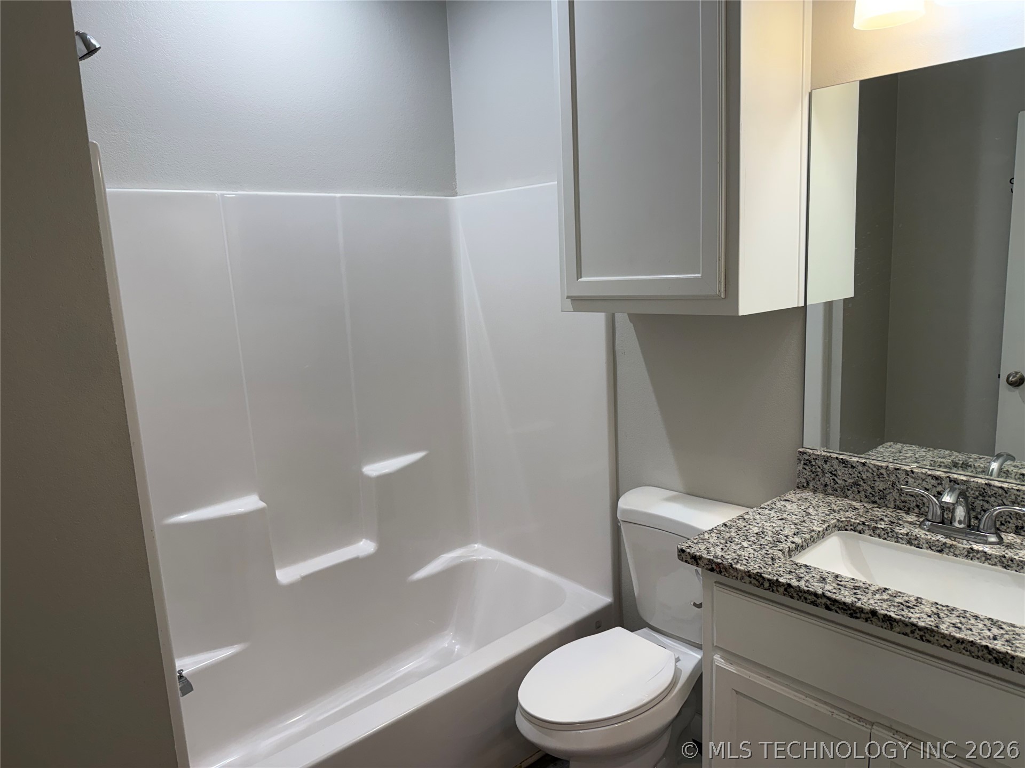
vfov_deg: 56.8
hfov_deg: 71.6
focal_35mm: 24
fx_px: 711
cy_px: 384
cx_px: 512
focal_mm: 6.76
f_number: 1.78
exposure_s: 1/120
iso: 80
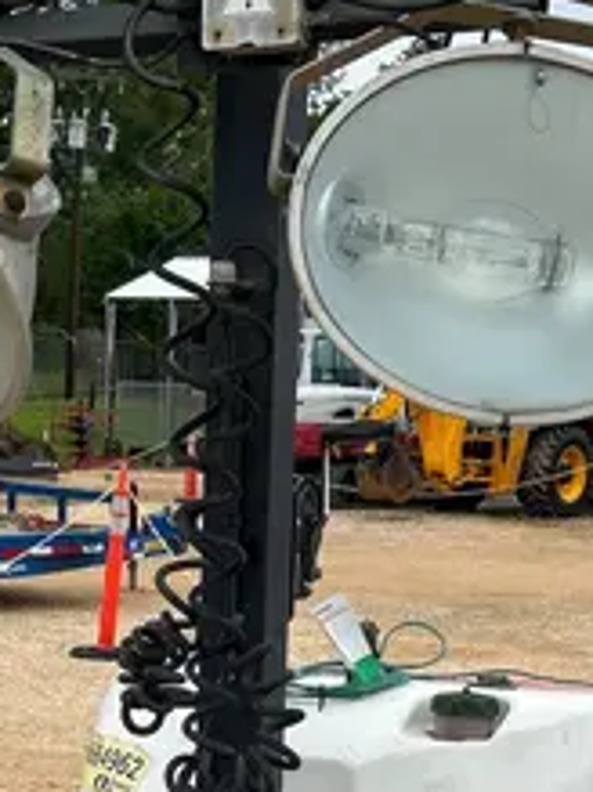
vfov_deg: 21.7
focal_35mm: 87
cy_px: 783
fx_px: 1989
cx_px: 217
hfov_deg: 16.9
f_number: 1.5
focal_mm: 5.7
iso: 50
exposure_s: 1/3704
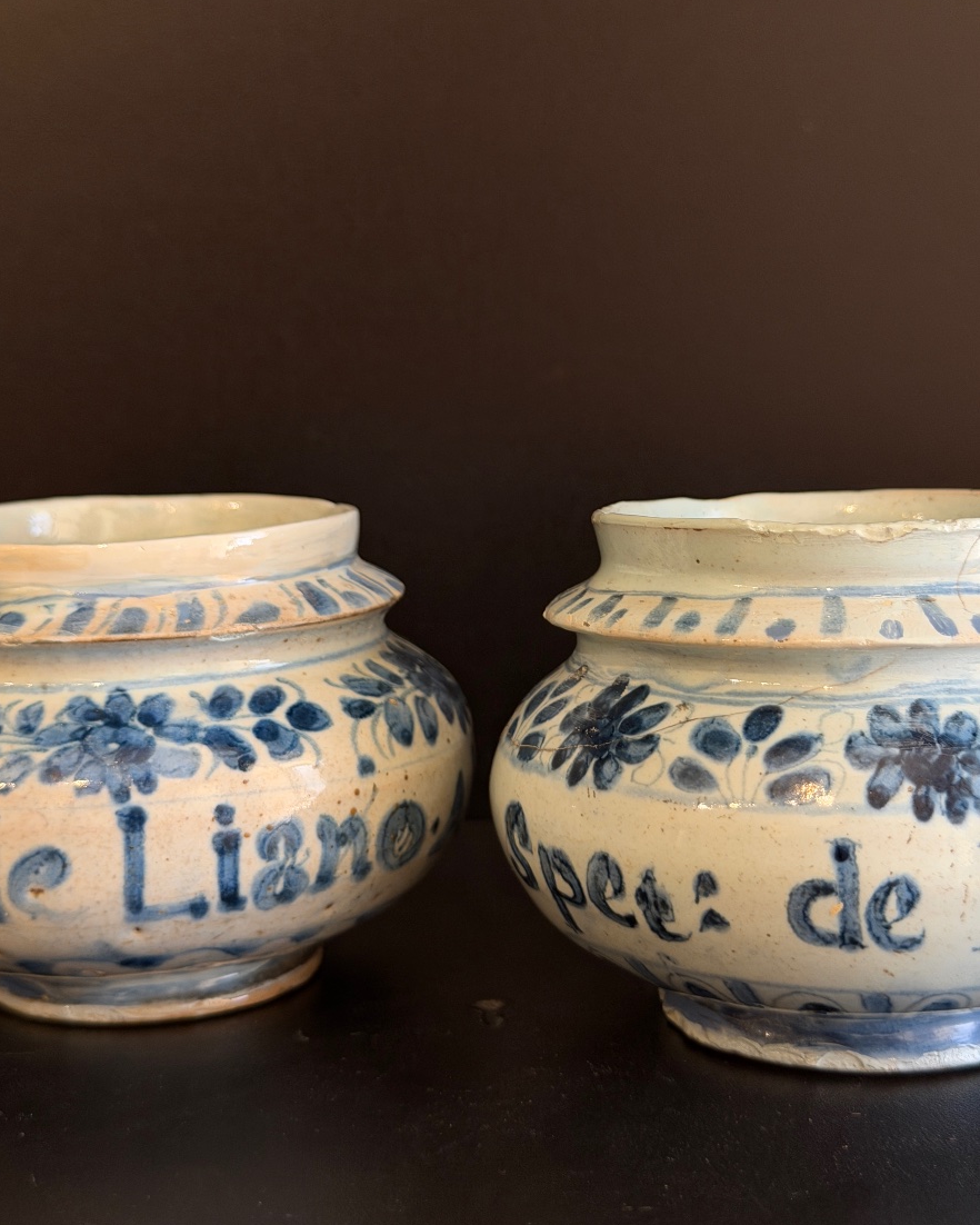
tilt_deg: -7.2
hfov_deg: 29.7
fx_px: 1849
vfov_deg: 36.6
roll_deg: -0.6
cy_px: 599
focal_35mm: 51
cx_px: 481
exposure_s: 1/50
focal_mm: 6.76
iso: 200
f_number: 1.78
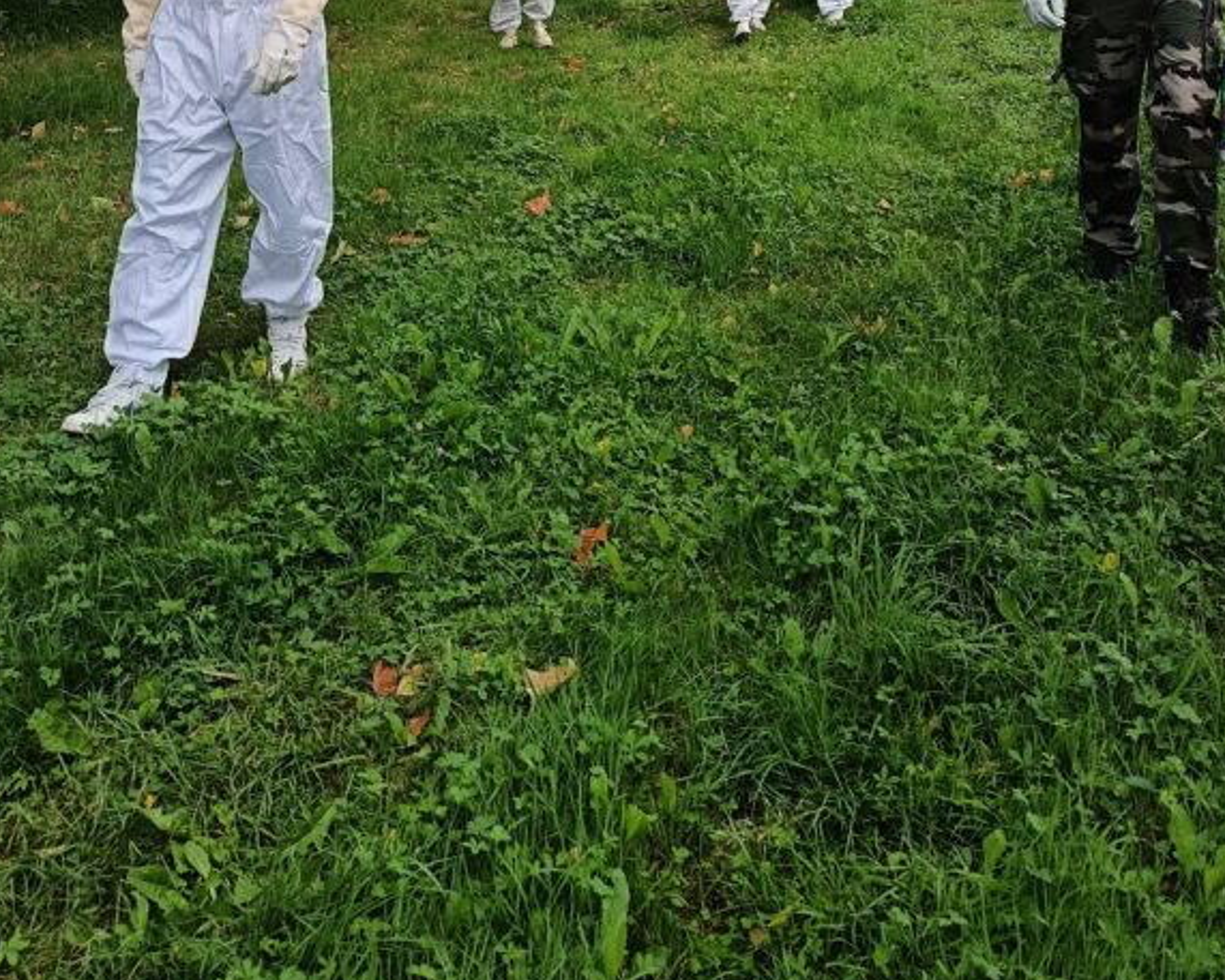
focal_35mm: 42
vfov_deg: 32.9
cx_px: 592
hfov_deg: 43.8
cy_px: 15
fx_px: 1523
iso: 435
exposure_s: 1/900
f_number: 1.75
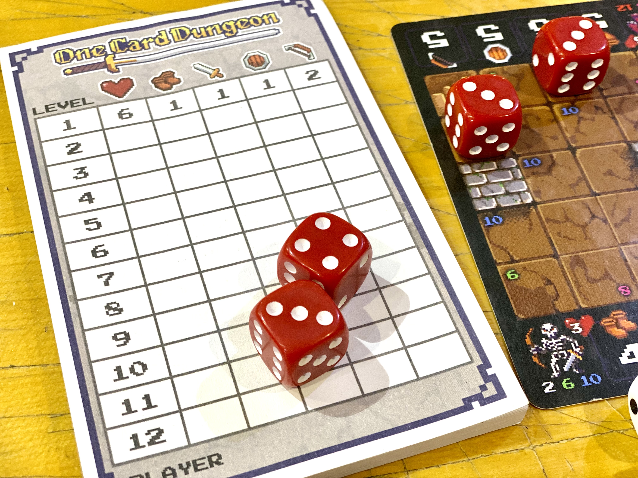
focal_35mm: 52
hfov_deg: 36.8
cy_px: 239
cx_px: 319
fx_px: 958
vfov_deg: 28.0
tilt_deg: -53.3
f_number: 2
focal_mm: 6
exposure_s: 1/50
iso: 125
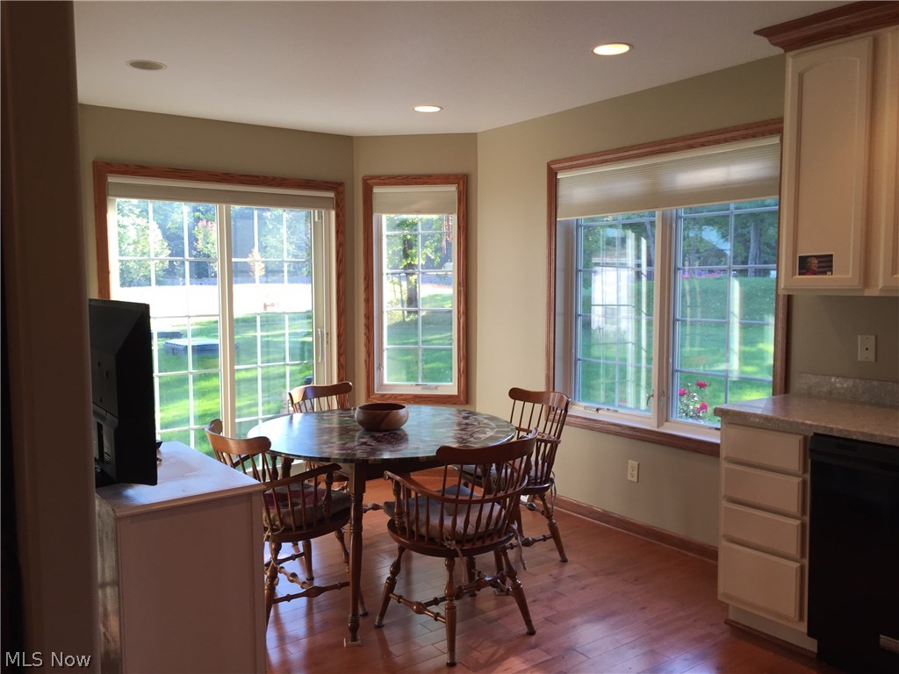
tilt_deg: -5.2
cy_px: 337
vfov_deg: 48.2
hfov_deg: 61.7
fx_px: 753
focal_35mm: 29
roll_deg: -0.1
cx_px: 450
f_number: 2.2
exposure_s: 1/60
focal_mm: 4.15
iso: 32
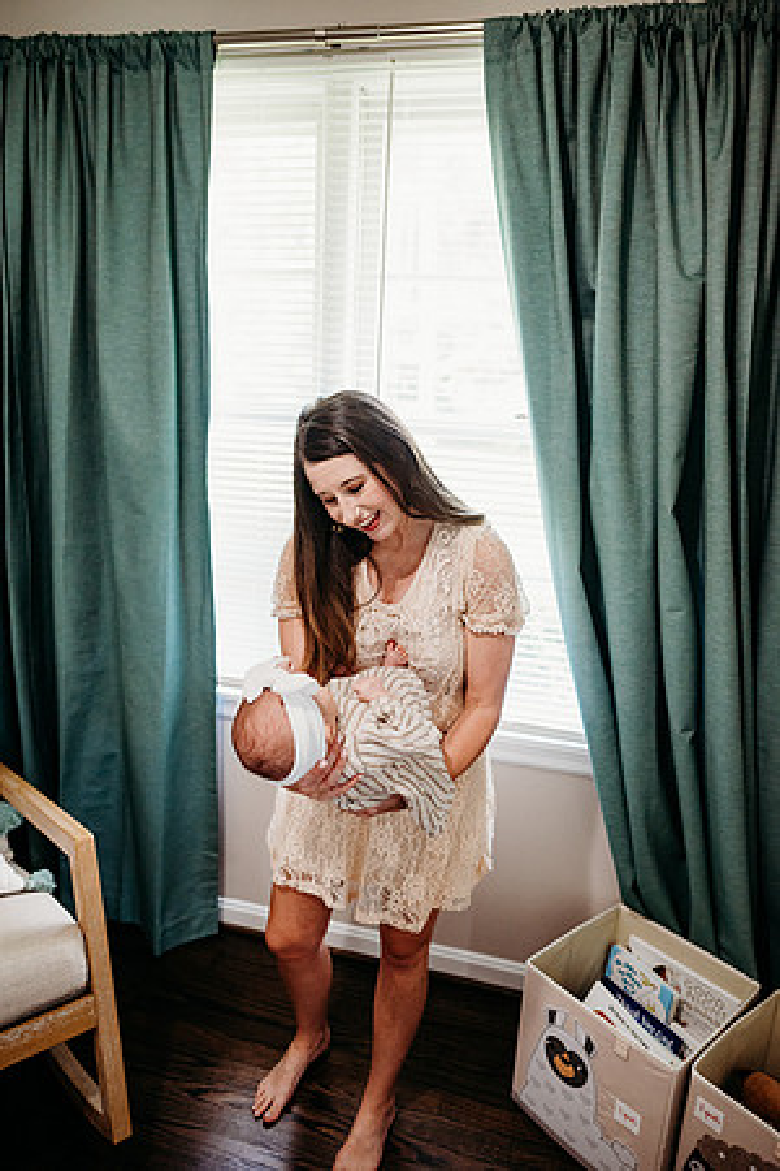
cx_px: 390
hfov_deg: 53.1
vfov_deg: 73.7
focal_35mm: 24
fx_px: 780
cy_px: 586
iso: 1600
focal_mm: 24
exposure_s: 1/200
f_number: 2.5
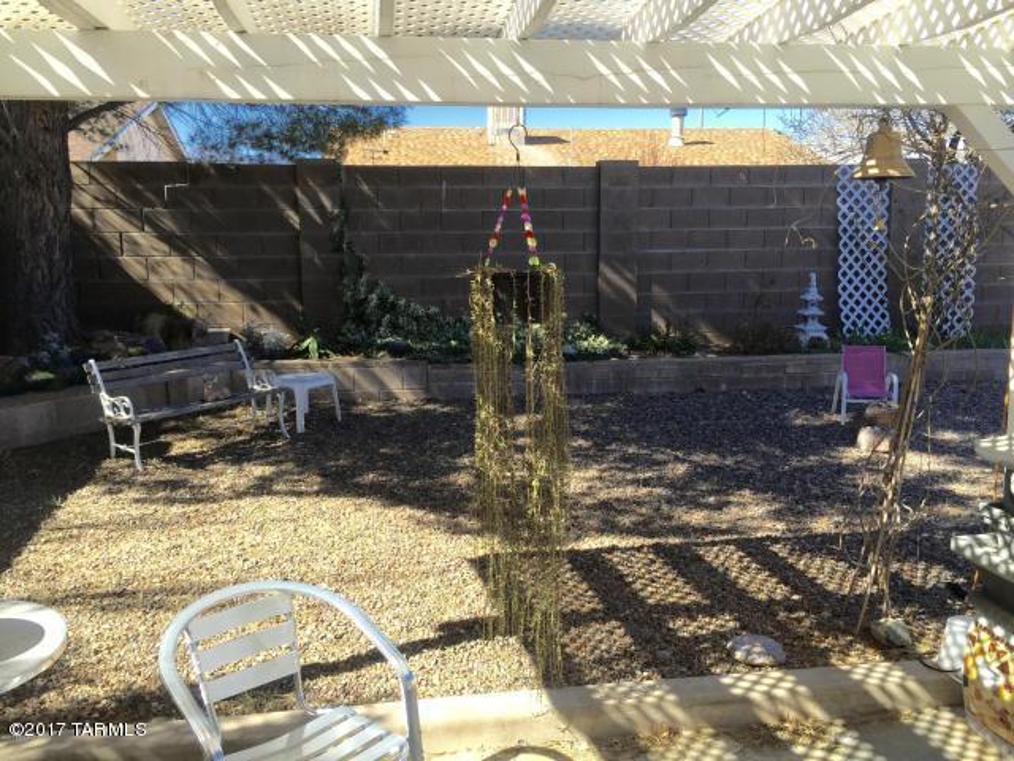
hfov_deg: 61.7
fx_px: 849
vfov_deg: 48.2
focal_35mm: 29
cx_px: 507
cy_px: 380
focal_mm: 4.15
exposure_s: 1/732
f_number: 2.2
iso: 32
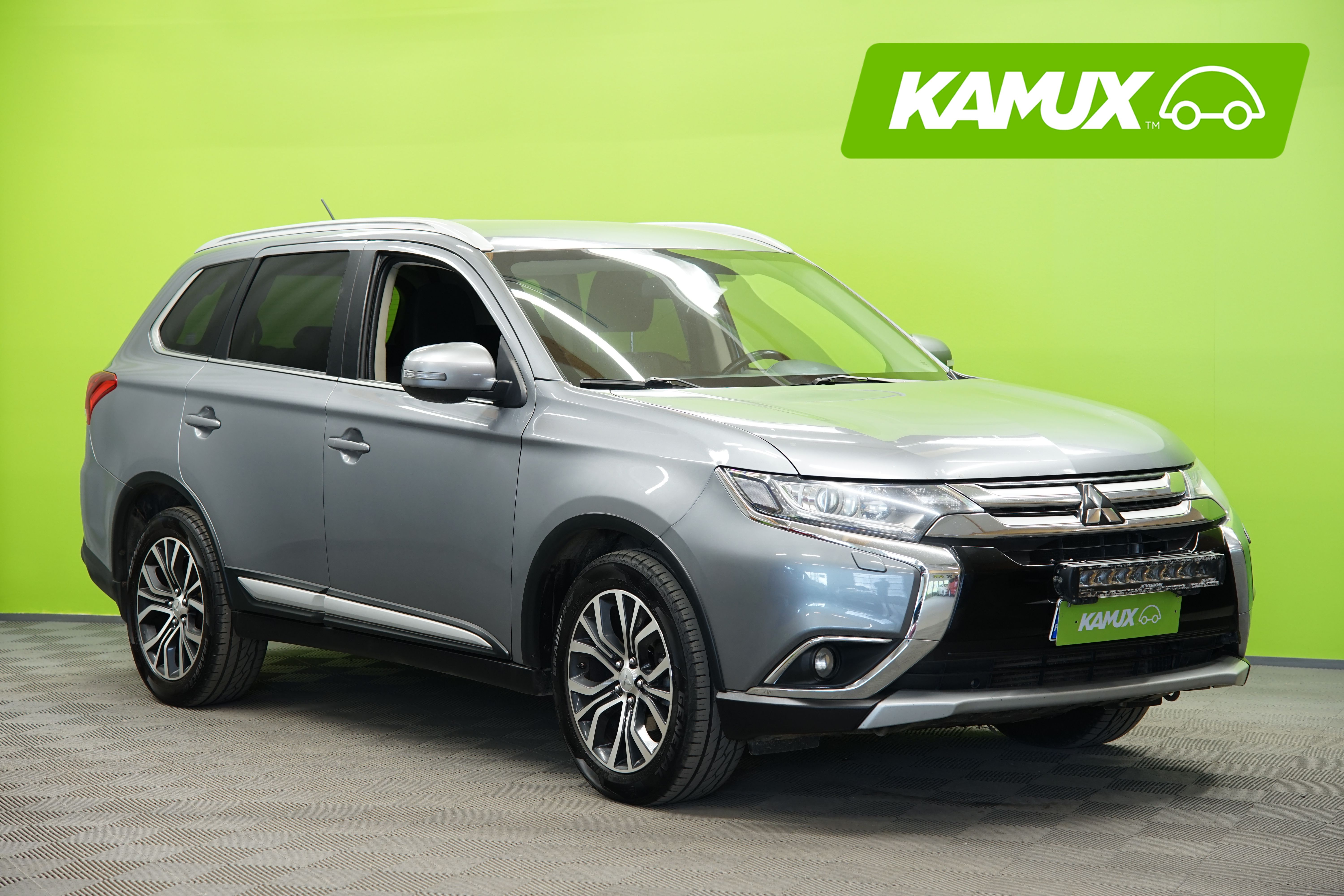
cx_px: 672
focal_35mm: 73
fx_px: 2725
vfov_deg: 18.7
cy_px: 448
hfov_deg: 27.7
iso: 500
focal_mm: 73
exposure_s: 1/15
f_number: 5
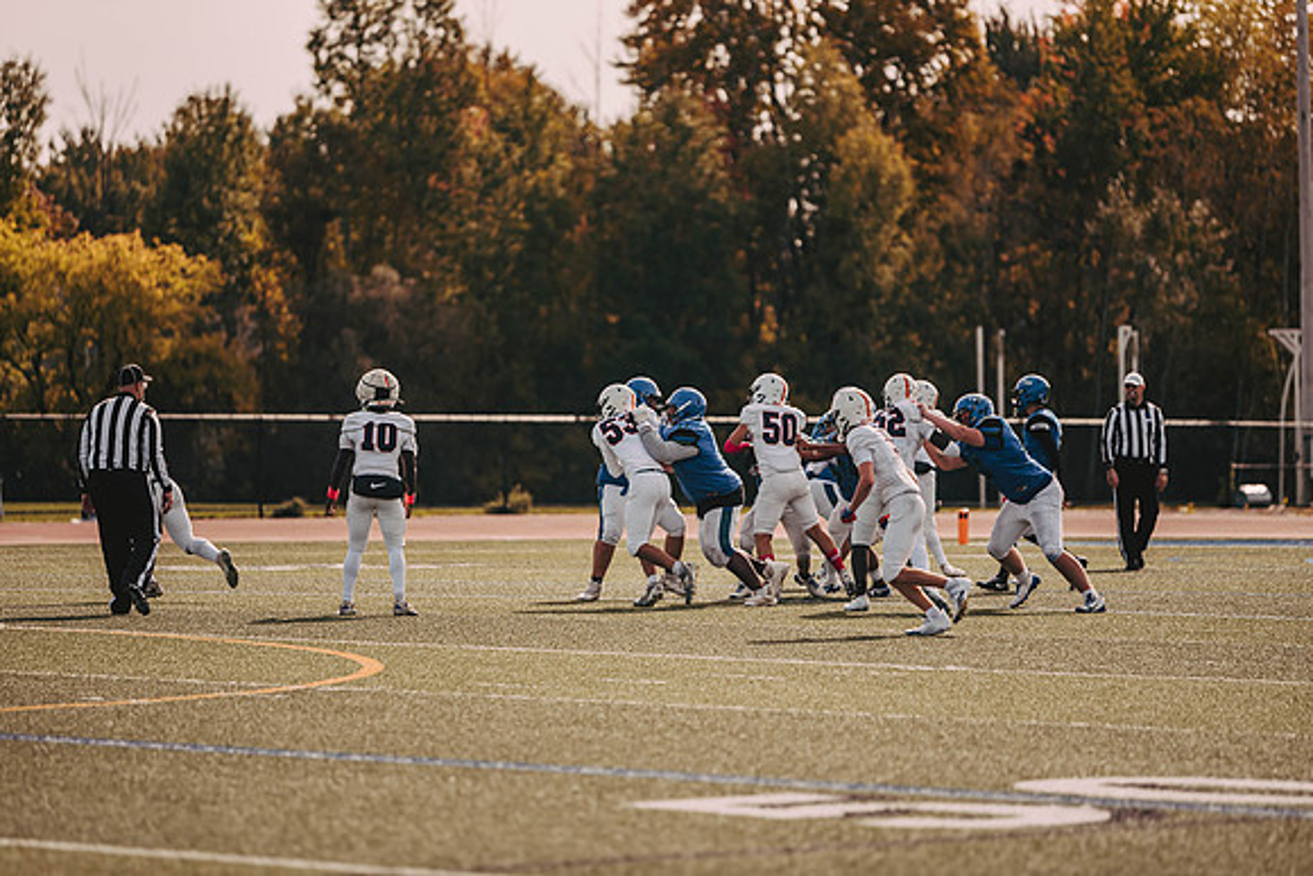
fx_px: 6931
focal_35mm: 190
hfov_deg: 10.8
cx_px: 656
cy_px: 438
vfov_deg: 7.2
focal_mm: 190
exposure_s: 1/2000
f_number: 2.8
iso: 160
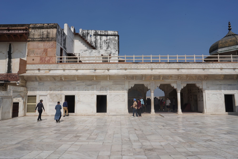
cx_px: 119
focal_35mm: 24
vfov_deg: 53.1
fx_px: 159
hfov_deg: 73.7
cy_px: 80
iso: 100
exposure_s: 1/100
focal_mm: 24
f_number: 22
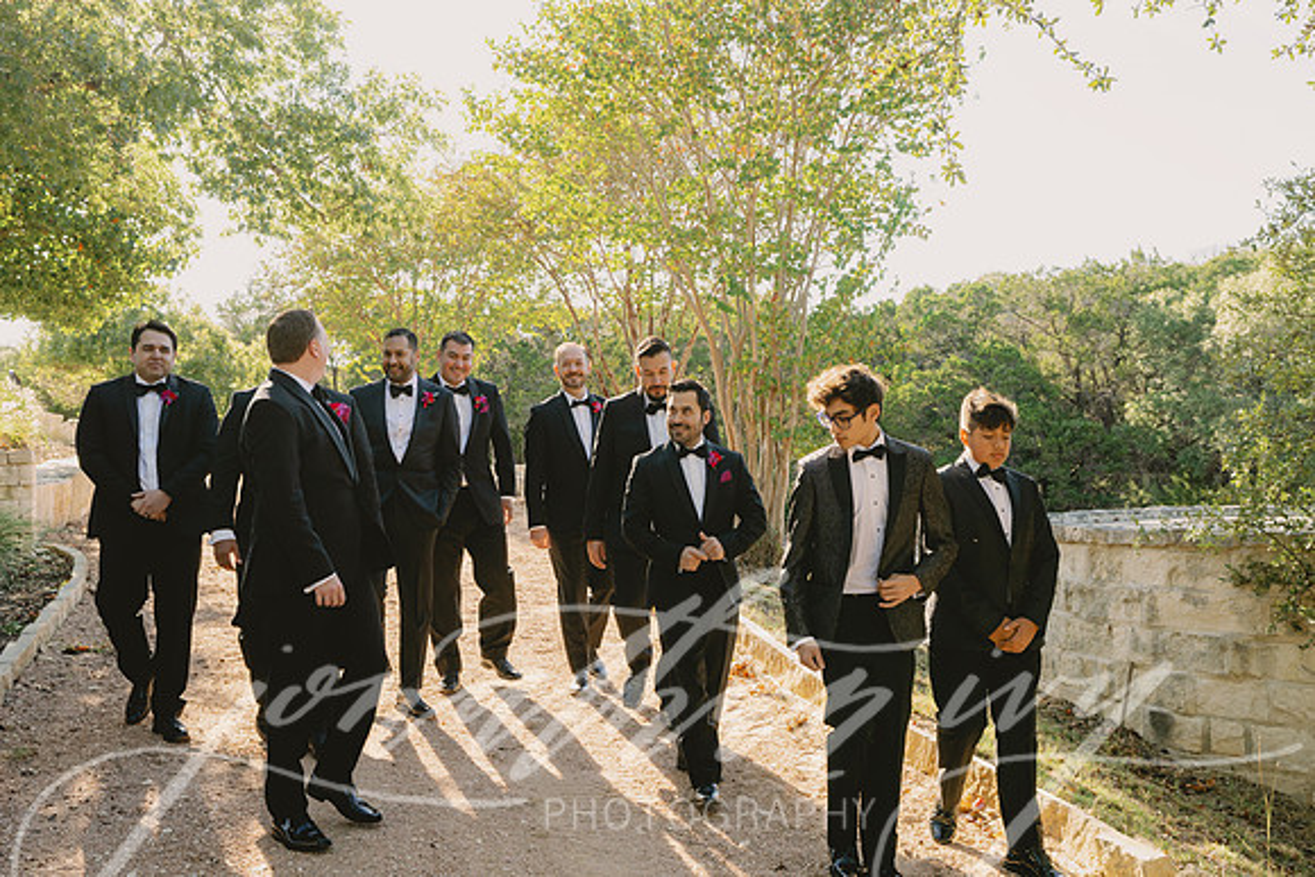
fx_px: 1459
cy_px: 402
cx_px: 658
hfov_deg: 48.5
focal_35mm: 40
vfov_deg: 33.4
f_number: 5
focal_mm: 35
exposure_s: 1/250
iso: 320
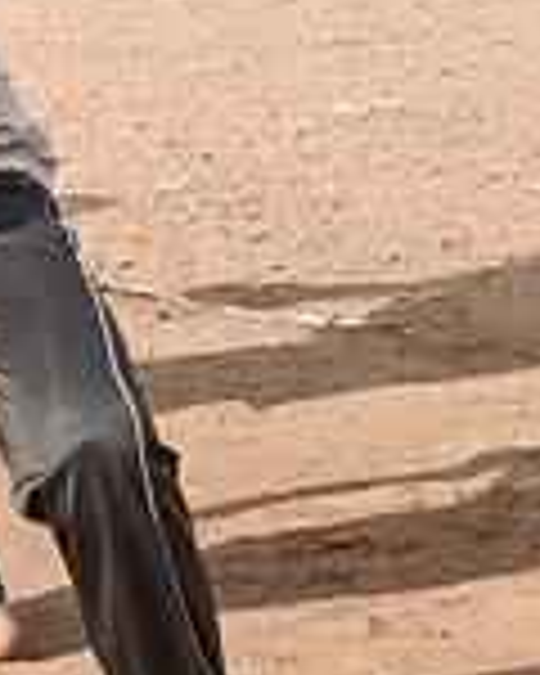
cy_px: 441
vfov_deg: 7.1
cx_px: -711
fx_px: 5454
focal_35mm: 273
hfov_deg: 5.5
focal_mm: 3.98
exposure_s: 1/363
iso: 50
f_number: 1.8
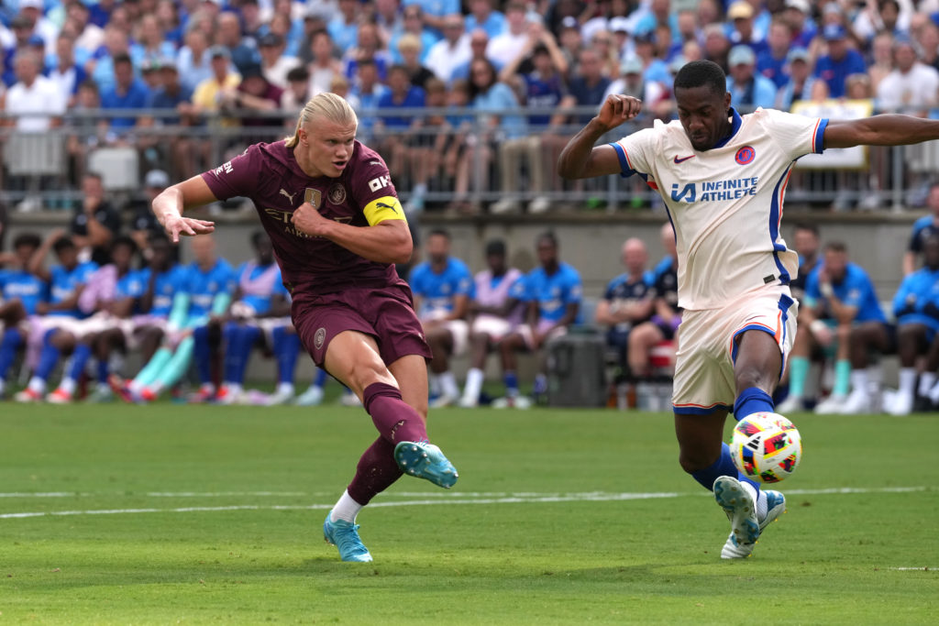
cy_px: 313
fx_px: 7826
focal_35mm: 300
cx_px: 470
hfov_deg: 6.9
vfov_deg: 4.6
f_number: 5.6
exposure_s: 1/3200
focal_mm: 300
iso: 1250
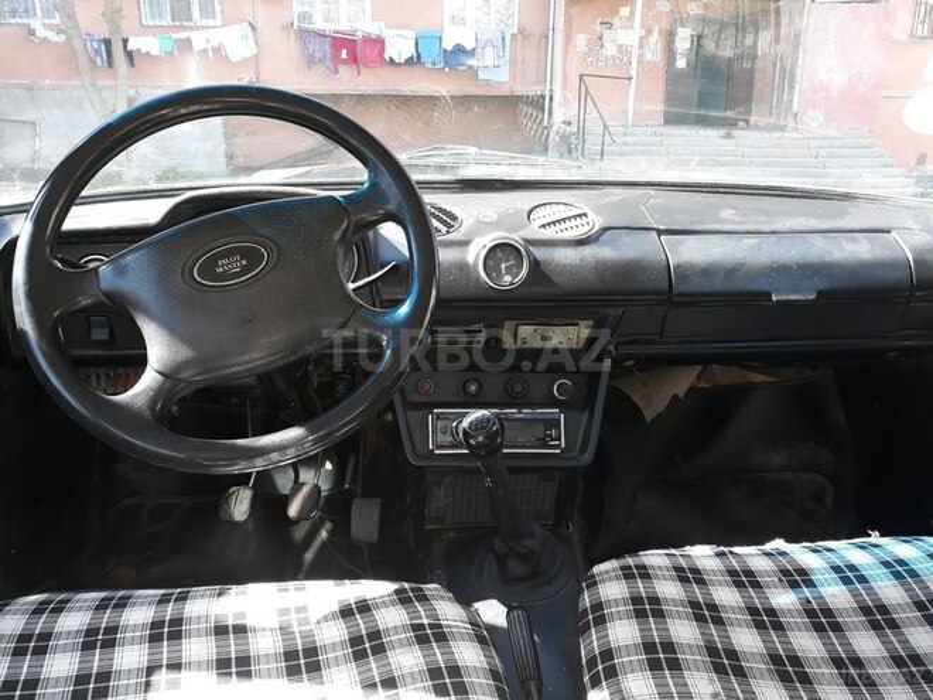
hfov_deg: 65.3
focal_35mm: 27
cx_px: 466
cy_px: 350
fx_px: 728
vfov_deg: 51.4
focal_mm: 3.71
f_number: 1.7
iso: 50
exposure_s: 1/100
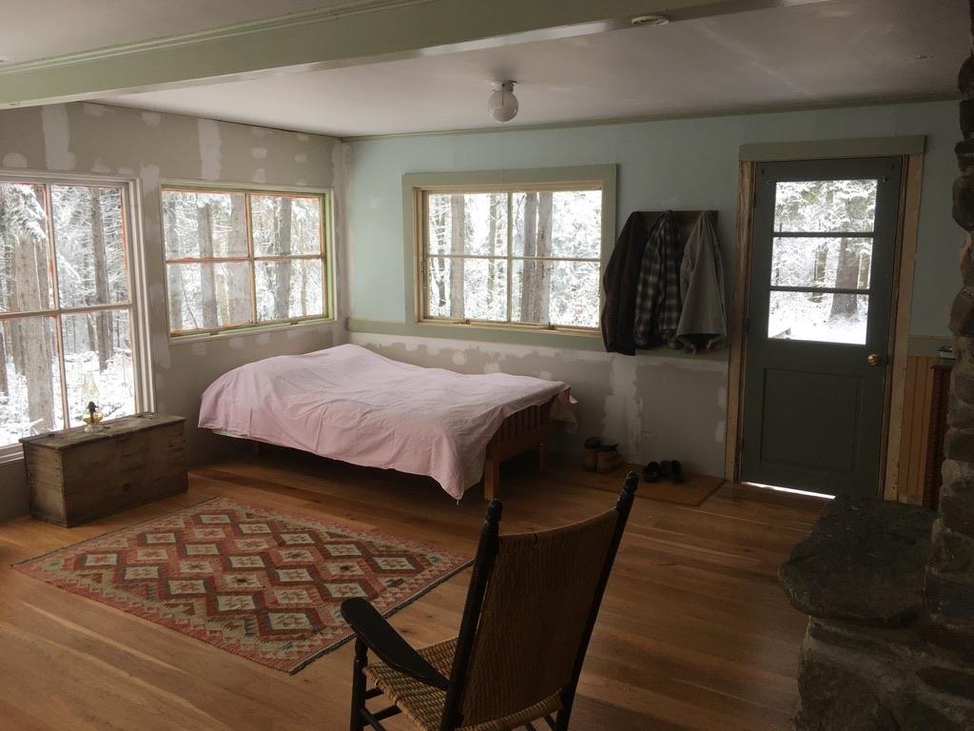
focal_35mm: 29
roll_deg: +1.0
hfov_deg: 61.7
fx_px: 816
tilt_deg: -9.0
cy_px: 366
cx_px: 487
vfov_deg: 48.2
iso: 40
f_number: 2.2
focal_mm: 4.15
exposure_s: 1/120
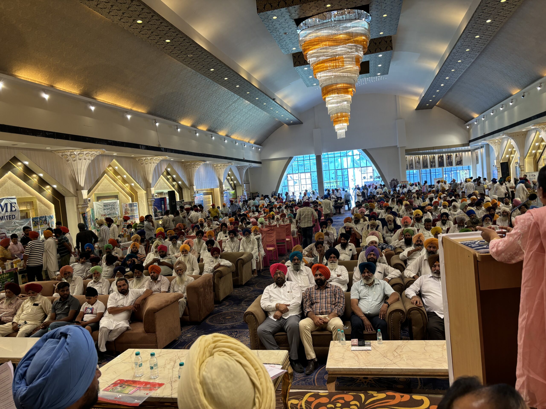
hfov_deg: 67.3
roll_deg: +4.3
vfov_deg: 53.1
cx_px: 273
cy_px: 204
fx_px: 410
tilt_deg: -3.0
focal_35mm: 26
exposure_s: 1/50
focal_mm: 5.96
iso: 100
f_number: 1.6
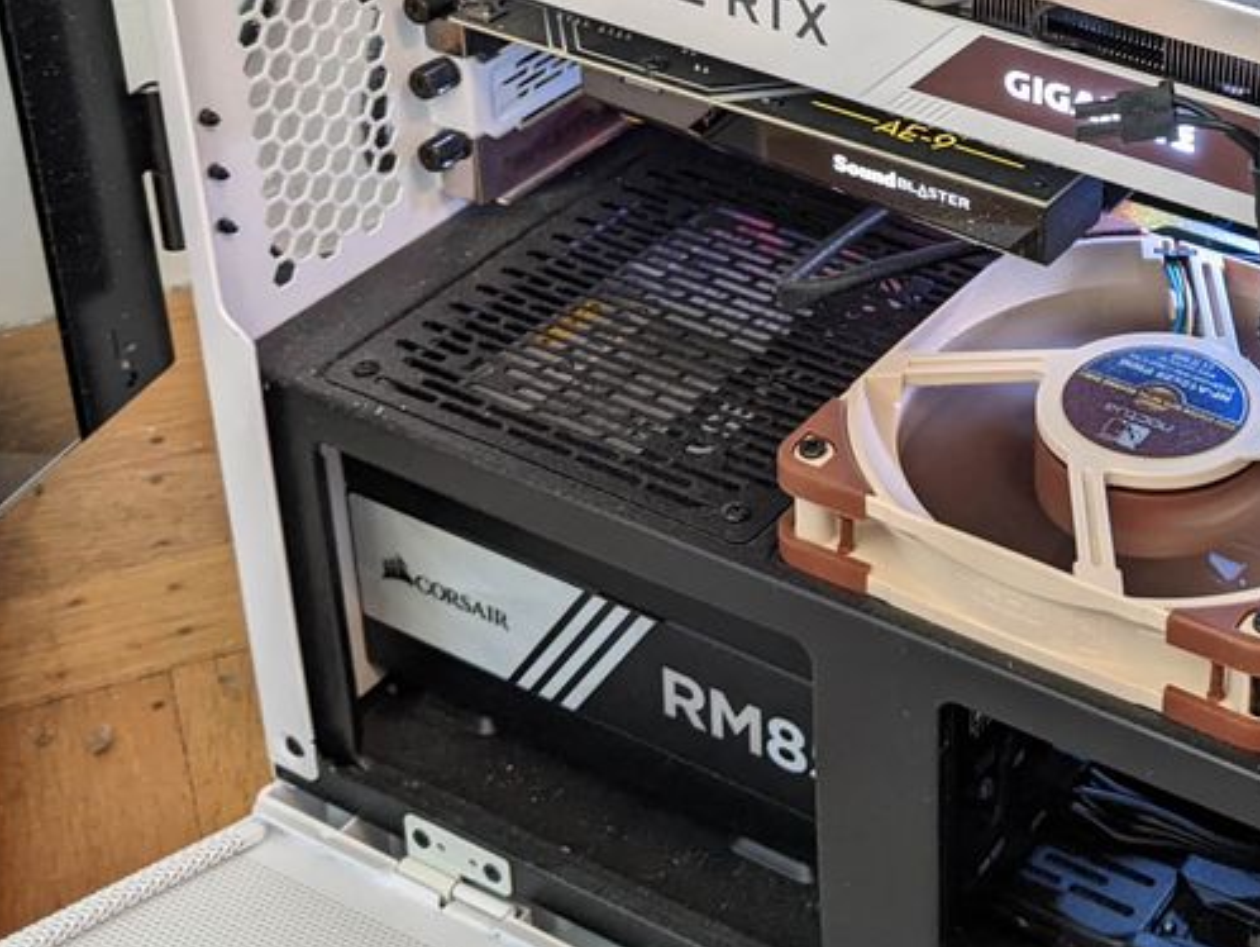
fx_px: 2367
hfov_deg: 27.8
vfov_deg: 21.8
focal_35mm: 65
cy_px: 0
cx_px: 1295
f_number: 1.73
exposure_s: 1/24
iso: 214
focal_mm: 4.38
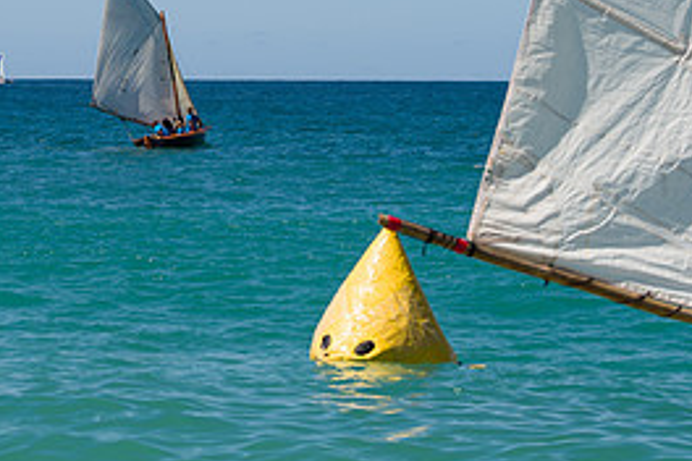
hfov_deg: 10.2
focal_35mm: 202
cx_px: 144
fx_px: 3883
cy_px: 52
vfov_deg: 6.8
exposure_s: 1/640
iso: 100
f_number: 8
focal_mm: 92
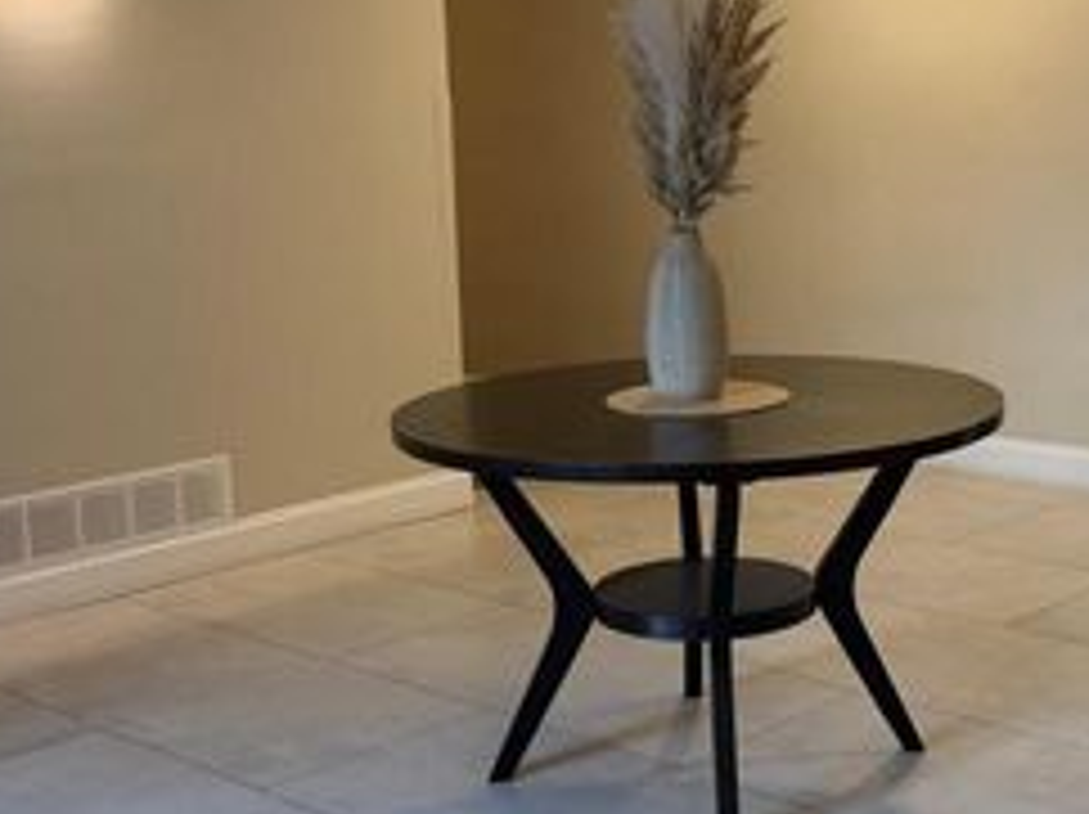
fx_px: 1854
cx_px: 720
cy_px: 385
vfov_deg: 24.8
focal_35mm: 59
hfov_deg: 32.5
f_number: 1.78
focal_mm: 6.76
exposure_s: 1/60
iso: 200
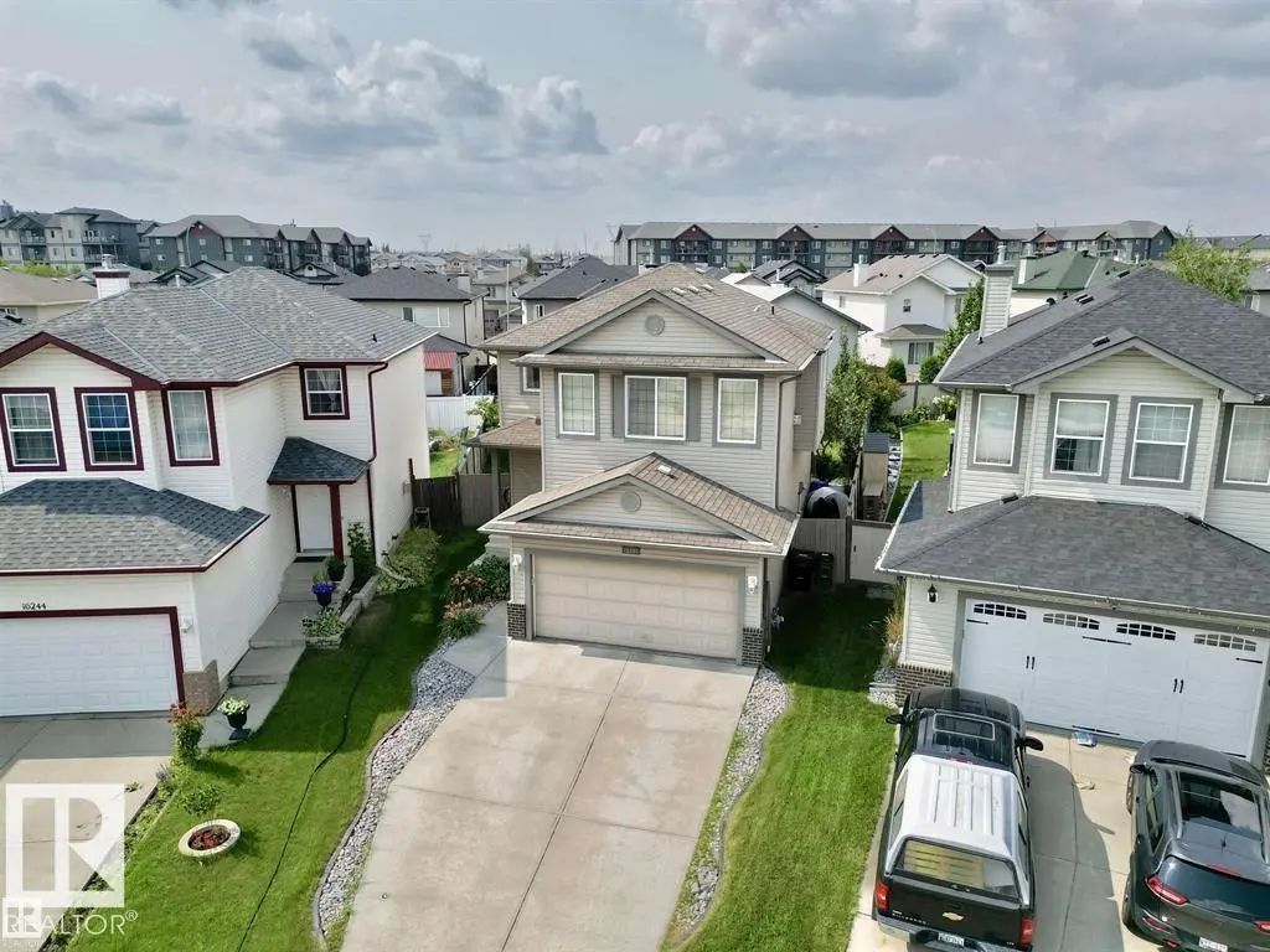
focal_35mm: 24
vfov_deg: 56.8
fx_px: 881
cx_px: 635
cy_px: 476
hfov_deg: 71.6
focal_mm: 6.72
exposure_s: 1/5000
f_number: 1.7
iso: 140
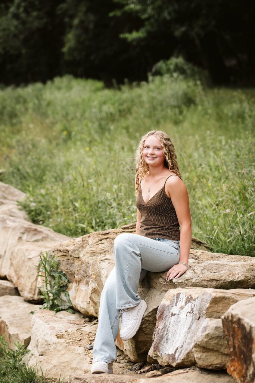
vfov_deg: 17.1
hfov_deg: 11.4
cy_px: 192
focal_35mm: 120
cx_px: 128
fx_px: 1274
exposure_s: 1/500
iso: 320
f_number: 4
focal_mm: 120
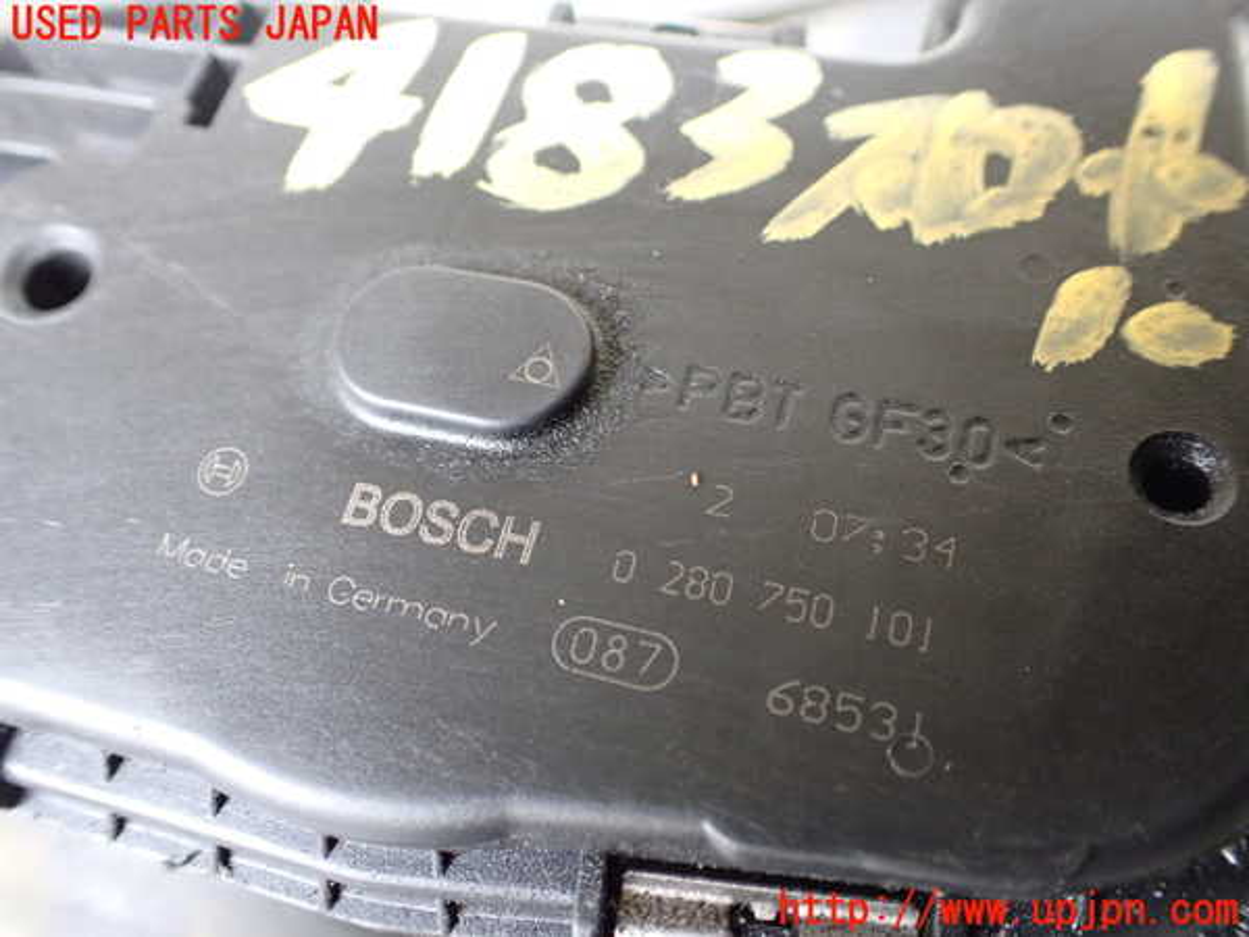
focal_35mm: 30
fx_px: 1082
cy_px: 468
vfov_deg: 46.8
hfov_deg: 60.0
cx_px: 624
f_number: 2.3
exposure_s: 1/100
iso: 800
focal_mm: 5.4
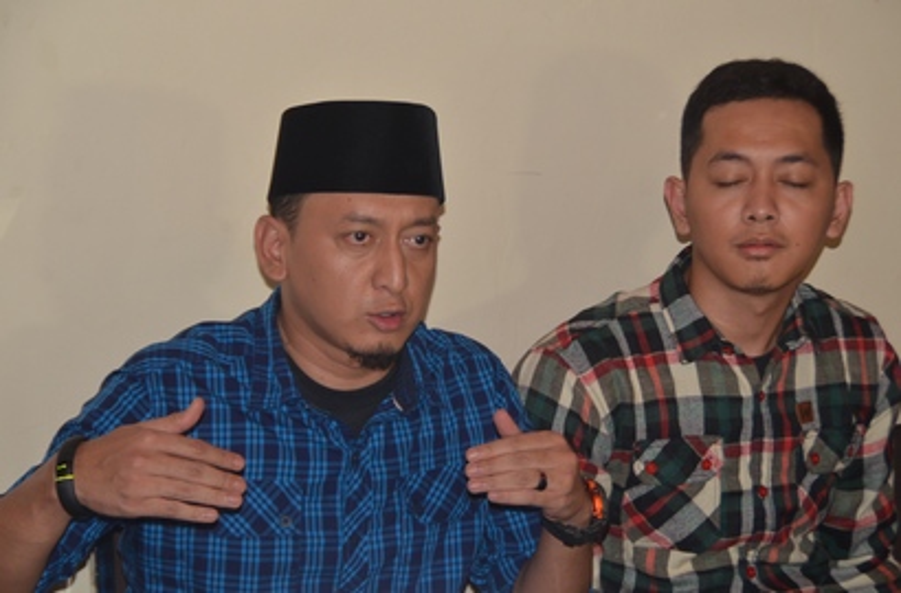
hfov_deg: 16.1
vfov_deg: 10.7
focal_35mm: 128
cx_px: 450
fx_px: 3179
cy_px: 296
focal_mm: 85
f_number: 6.7
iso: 400
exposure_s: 1/180
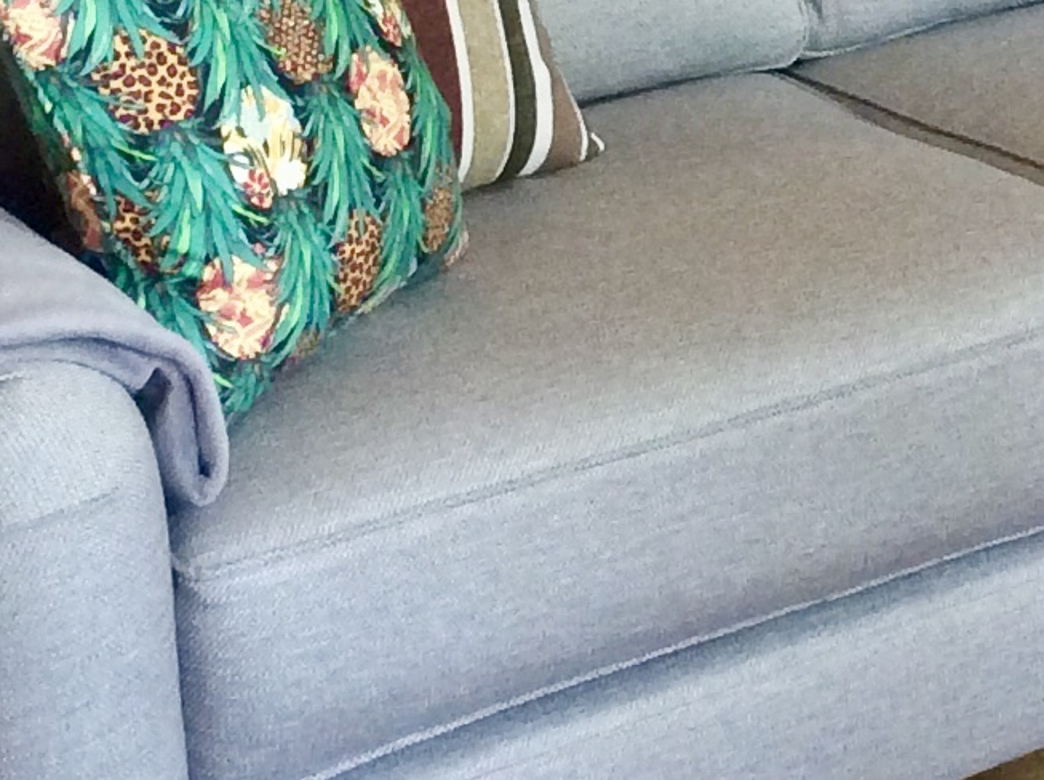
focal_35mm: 127
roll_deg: -0.9
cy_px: -464
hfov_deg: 15.5
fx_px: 3825
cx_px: 815
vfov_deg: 11.1
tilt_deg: -12.6
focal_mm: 3.3
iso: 125
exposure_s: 1/25
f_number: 2.4
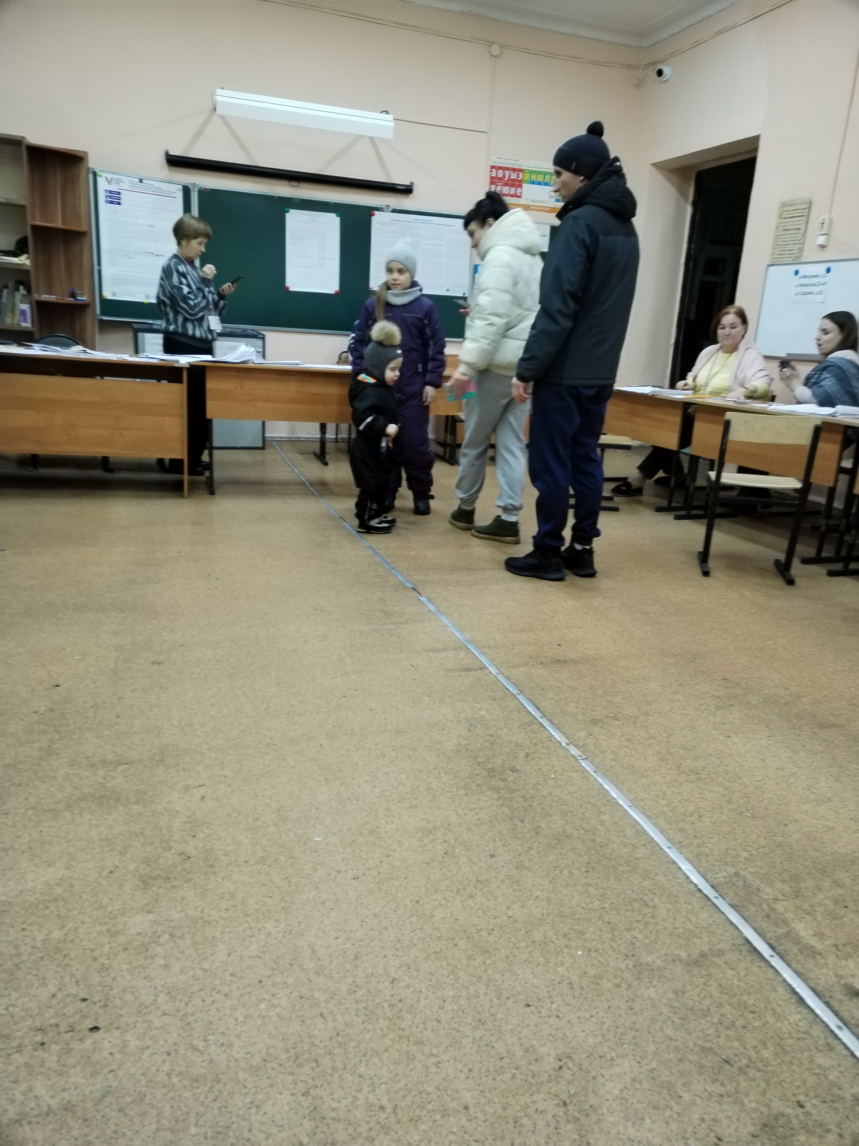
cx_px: 430
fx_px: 860
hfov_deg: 53.1
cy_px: 573
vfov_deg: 67.3
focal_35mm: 26
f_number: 1.8
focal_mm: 4.75
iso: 472
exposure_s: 1/50
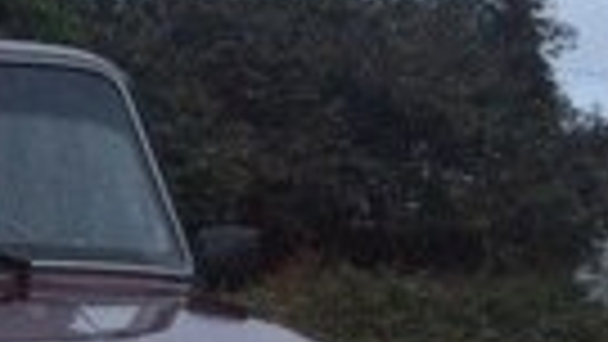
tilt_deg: -10.8
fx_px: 1870
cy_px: 508
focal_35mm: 116
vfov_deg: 10.1
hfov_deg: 17.5
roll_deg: -2.0
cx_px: -140
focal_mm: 4.15
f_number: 2.2
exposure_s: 1/25
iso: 250
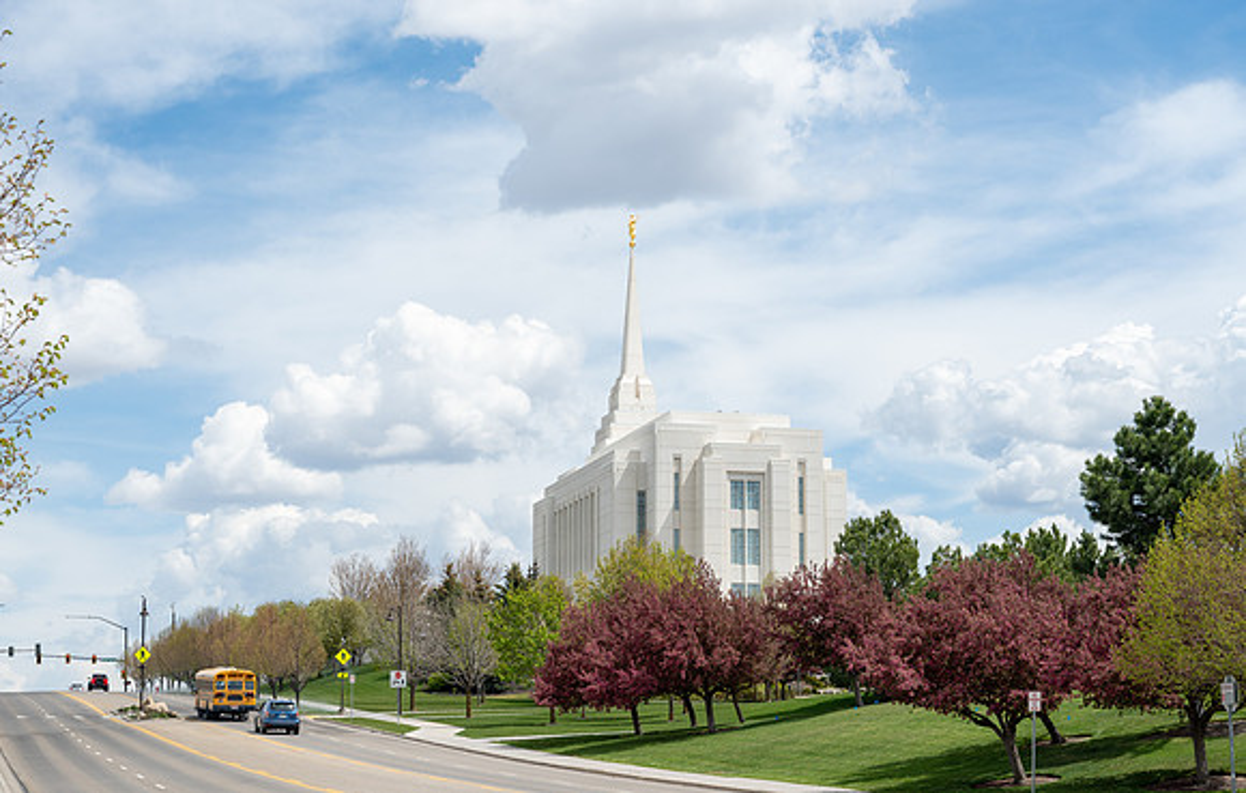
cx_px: 636
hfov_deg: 28.2
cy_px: 423
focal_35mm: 73
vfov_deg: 18.2
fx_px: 2479
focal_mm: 70
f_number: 8
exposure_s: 1/320
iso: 100
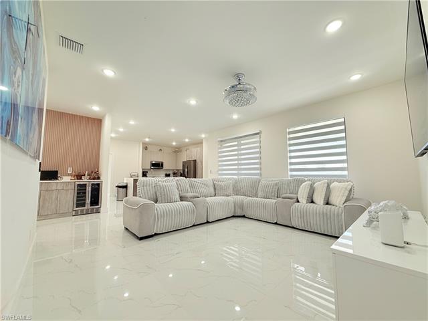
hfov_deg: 102.1
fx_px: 173
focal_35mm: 14
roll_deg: -0.1
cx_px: 214
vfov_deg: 85.7
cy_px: 160
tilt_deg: +5.1
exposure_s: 1/120
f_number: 2.2
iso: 100
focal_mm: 2.22
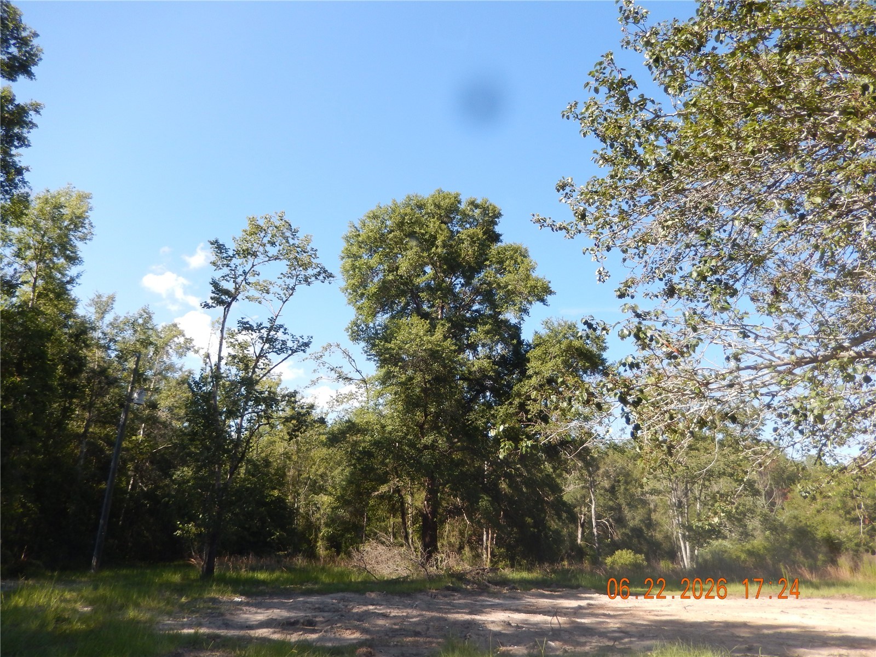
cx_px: 438
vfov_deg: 54.9
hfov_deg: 69.4
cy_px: 328
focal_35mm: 25
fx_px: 633
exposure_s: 1/400
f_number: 3.4
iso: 125
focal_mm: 4.5
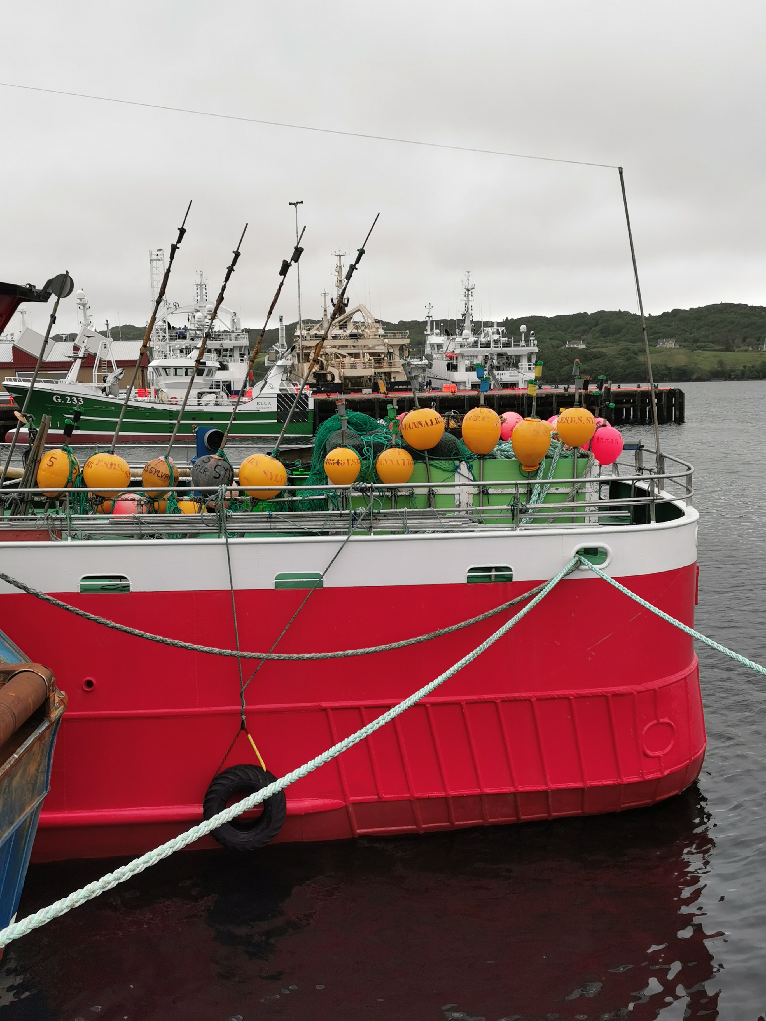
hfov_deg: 39.7
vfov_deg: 51.4
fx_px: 1062
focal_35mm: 36
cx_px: 383
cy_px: 510
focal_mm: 5.56
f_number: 1.6
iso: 50
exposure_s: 1/812
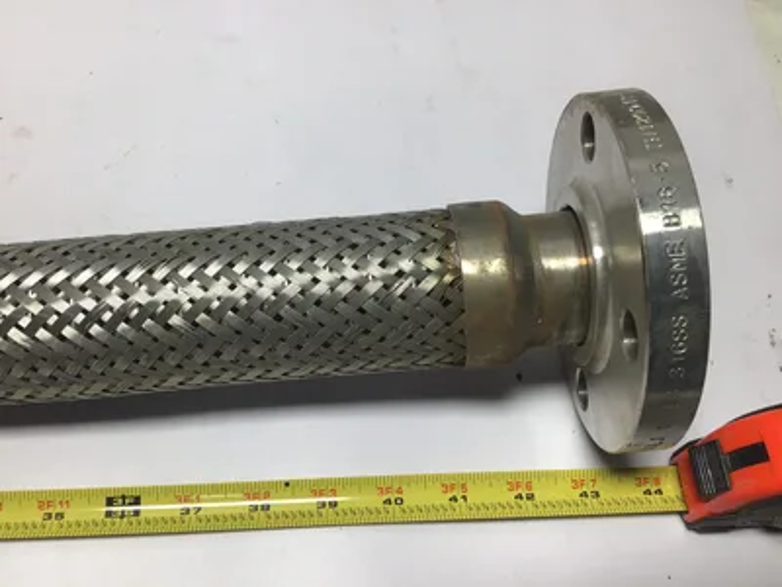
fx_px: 700
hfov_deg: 58.4
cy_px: 294
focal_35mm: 31
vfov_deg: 45.4
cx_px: 391
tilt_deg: -62.4
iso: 25
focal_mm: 3.3
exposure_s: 1/120
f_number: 2.4
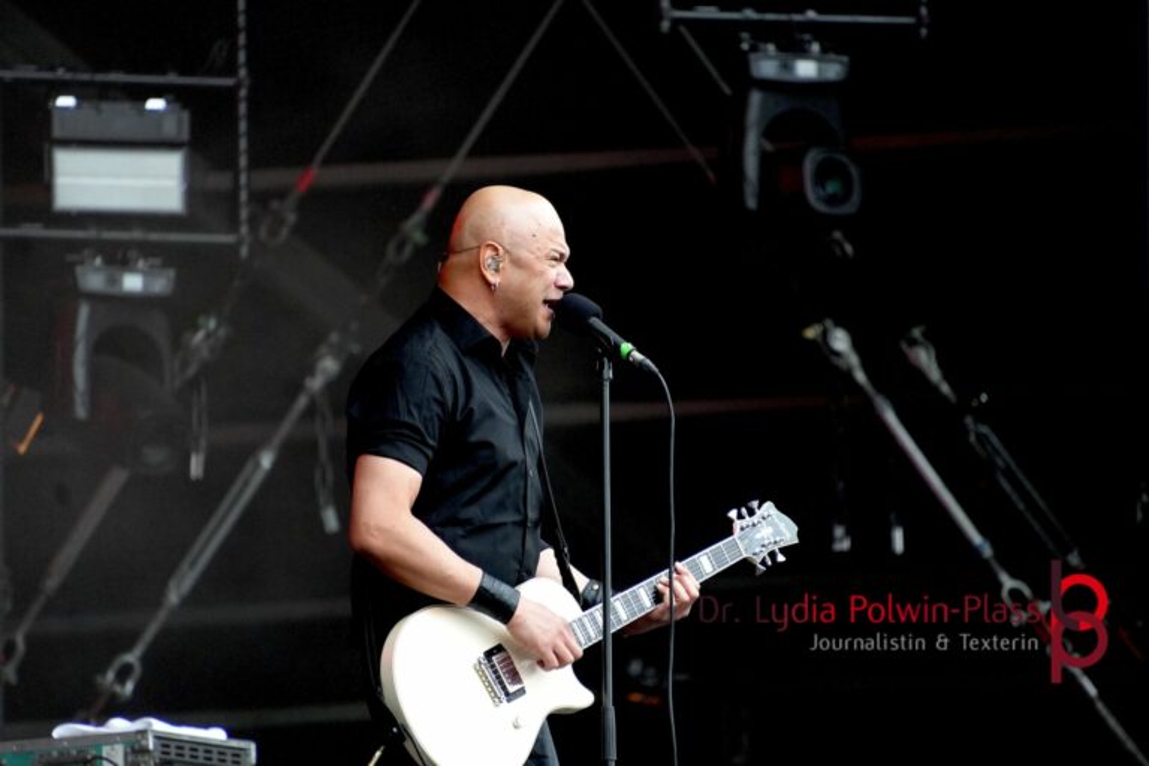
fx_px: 14361
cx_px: 574
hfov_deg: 4.6
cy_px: 383
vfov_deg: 3.1
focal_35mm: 450
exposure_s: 1/500
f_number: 6.3
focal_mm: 300
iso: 2000
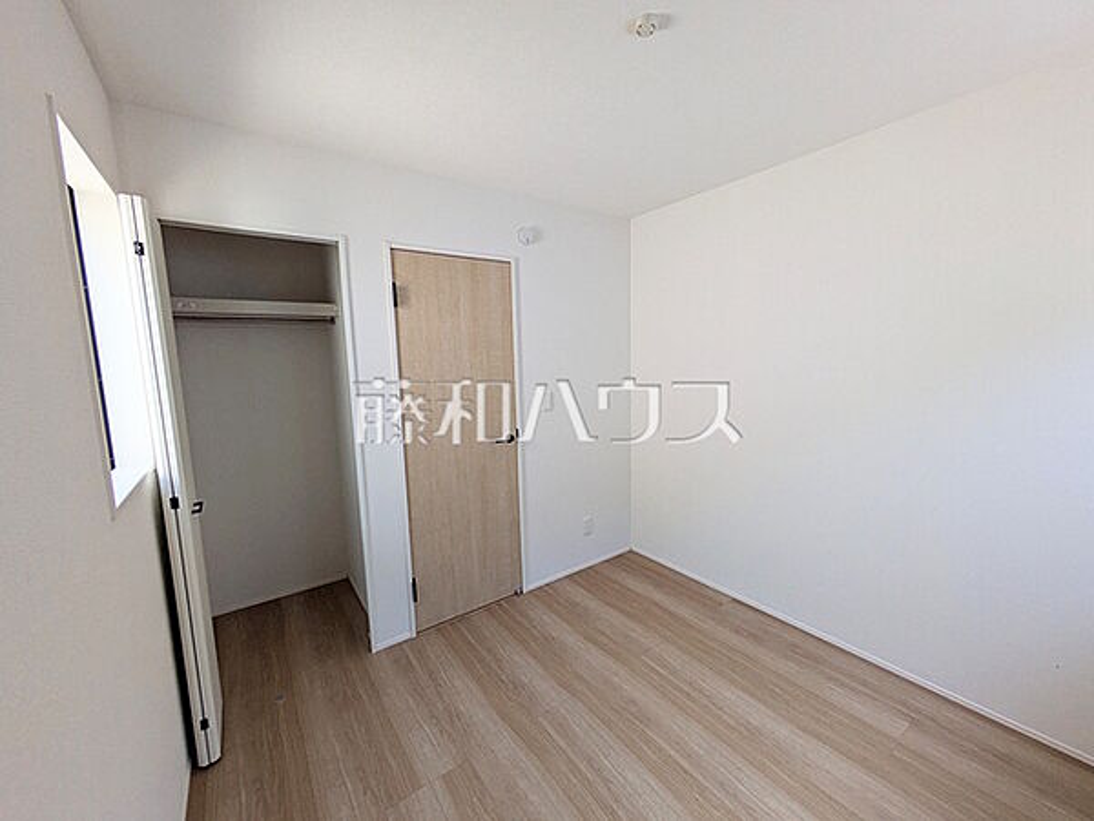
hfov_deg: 102.1
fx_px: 442
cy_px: 410
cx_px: 547
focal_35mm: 14
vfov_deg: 85.7
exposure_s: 1/100
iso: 56
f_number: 2.2
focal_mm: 1.83
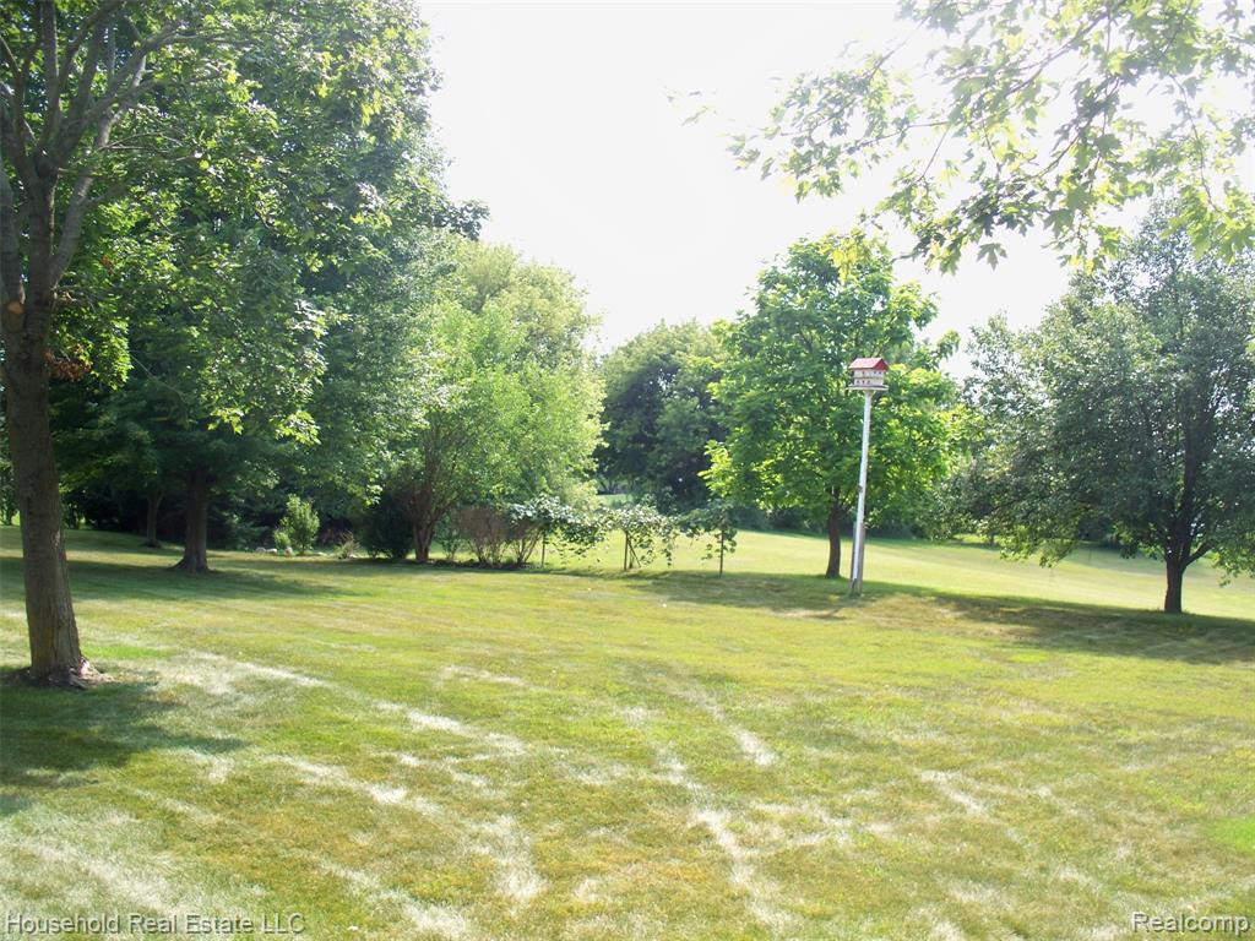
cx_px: 628
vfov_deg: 40.7
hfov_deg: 52.6
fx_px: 1269
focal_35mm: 35
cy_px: 470
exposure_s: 1/250
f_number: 2.8
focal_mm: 7.54
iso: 80
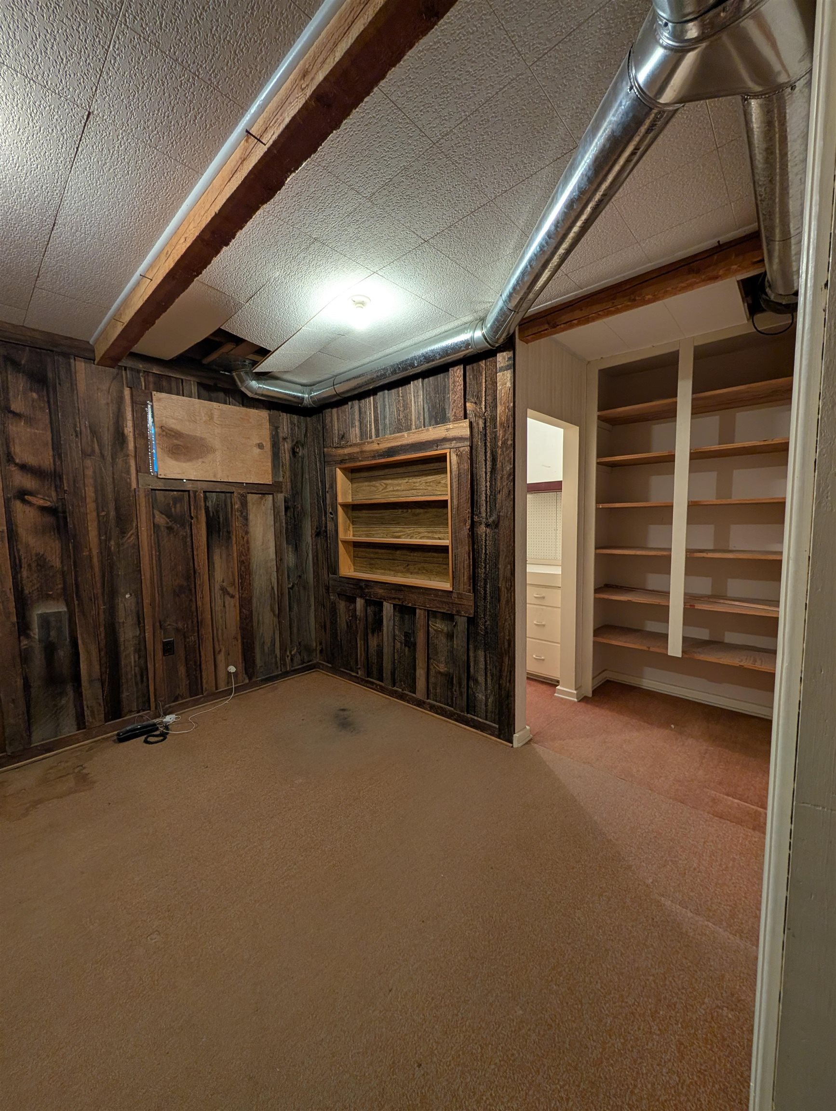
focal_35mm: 12
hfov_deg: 94.6
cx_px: 418
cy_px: 556
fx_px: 386
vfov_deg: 110.5
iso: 98
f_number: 1.7
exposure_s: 1/30
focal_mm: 2.02
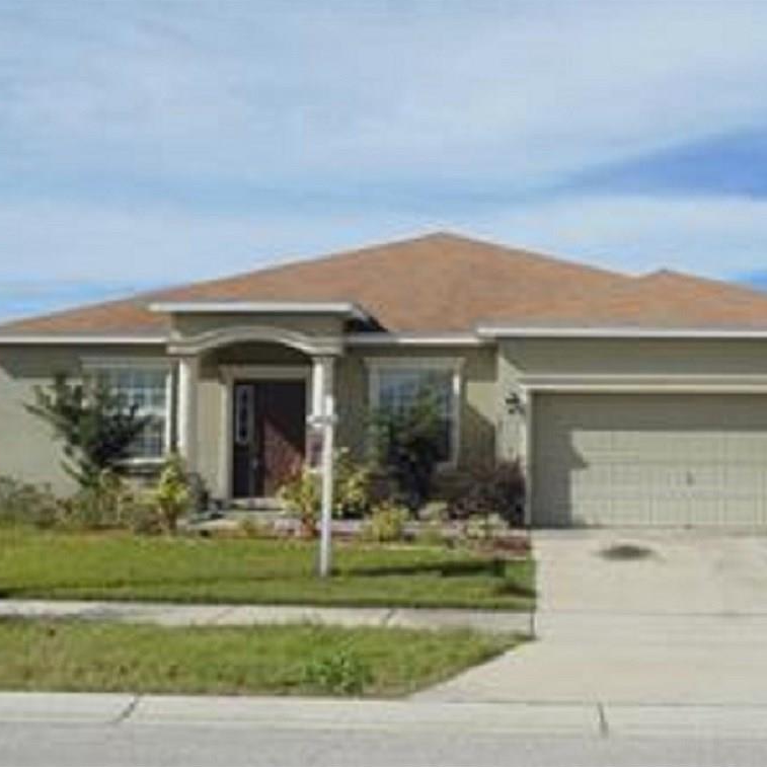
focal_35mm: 49
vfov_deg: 34.7
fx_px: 1228
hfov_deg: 34.6
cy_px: 382
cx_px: 429
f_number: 11.3
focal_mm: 7.4
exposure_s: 1/125
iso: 80
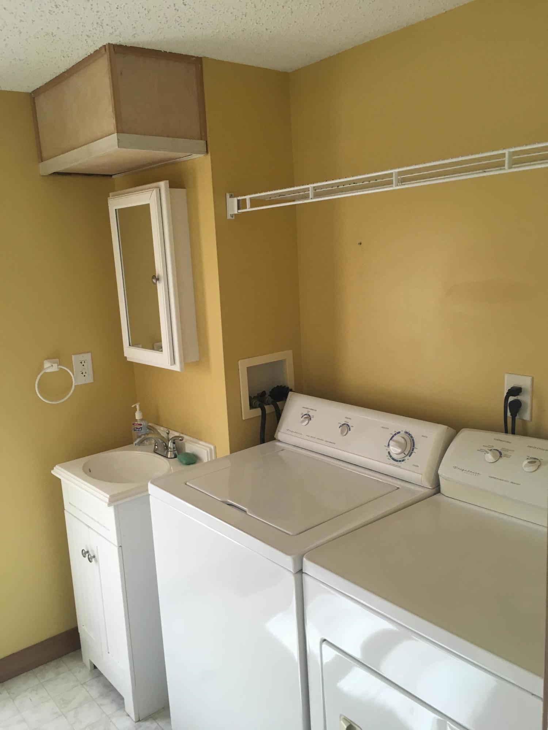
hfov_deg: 48.2
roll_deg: +3.7
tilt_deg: -8.6
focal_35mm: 29
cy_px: 365
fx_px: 612
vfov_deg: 61.7
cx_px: 274
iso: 32
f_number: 2.2
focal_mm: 4.15
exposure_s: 1/30
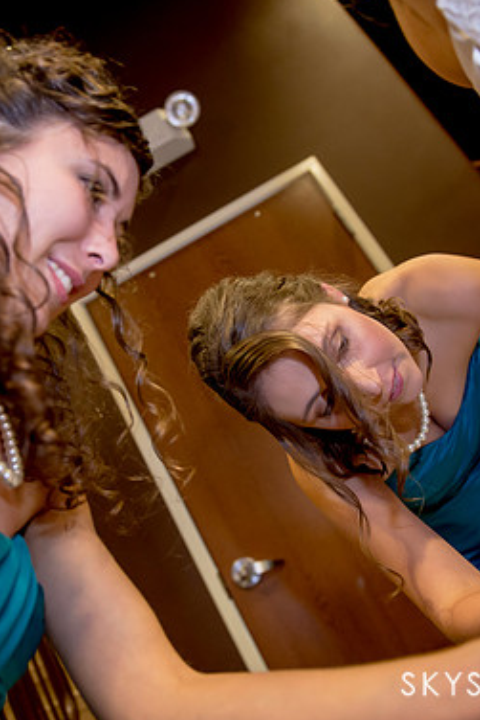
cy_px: 361
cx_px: 182
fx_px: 739
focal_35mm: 37
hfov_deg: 35.8
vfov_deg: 51.9
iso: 2000
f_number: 2.8
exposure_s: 1/60
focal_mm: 24
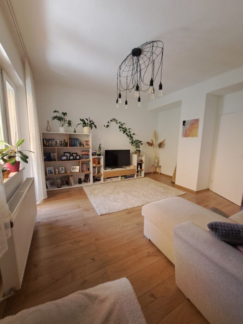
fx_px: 122
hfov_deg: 89.9
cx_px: 122
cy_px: 162
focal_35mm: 13
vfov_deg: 106.2
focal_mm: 1.74
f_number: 2.2
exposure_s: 1/50
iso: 160
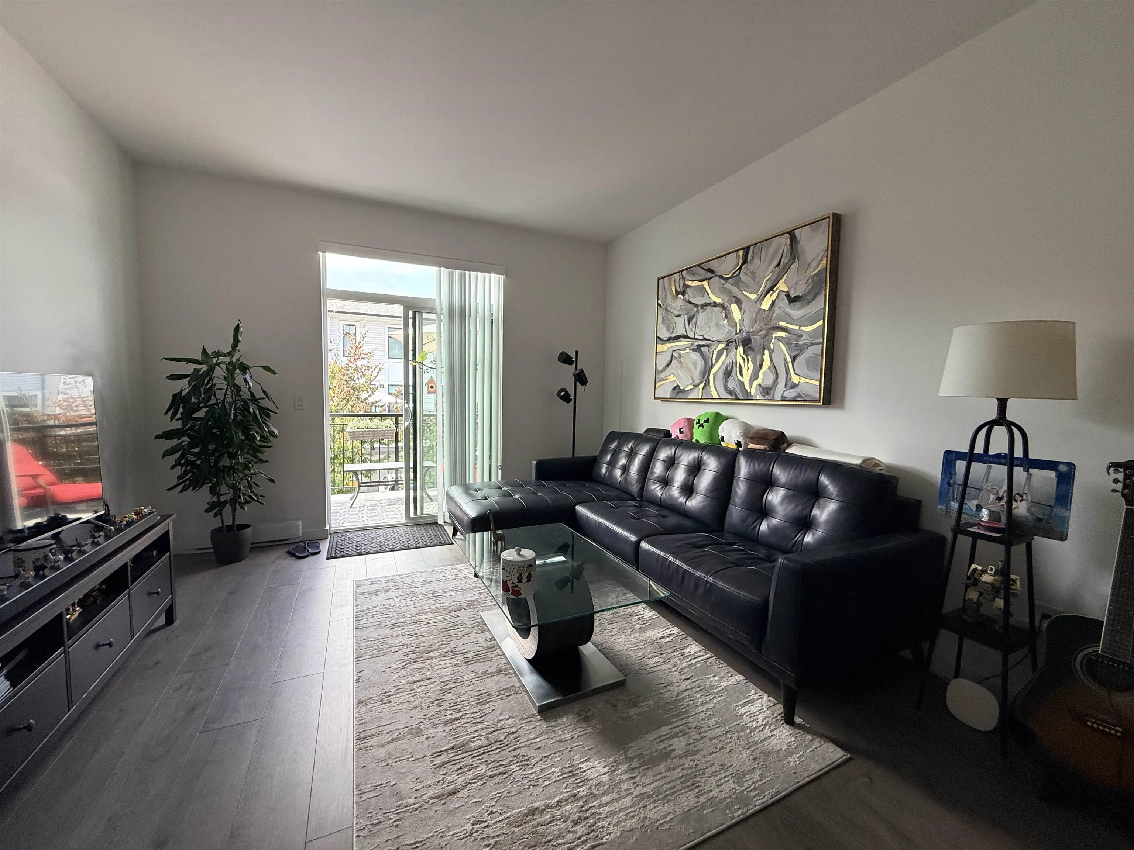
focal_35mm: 14
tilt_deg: -3.8
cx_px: 567
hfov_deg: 102.1
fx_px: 459
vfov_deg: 85.7
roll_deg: -1.2
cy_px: 425
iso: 100
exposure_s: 1/99
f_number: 2.2
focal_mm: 2.22
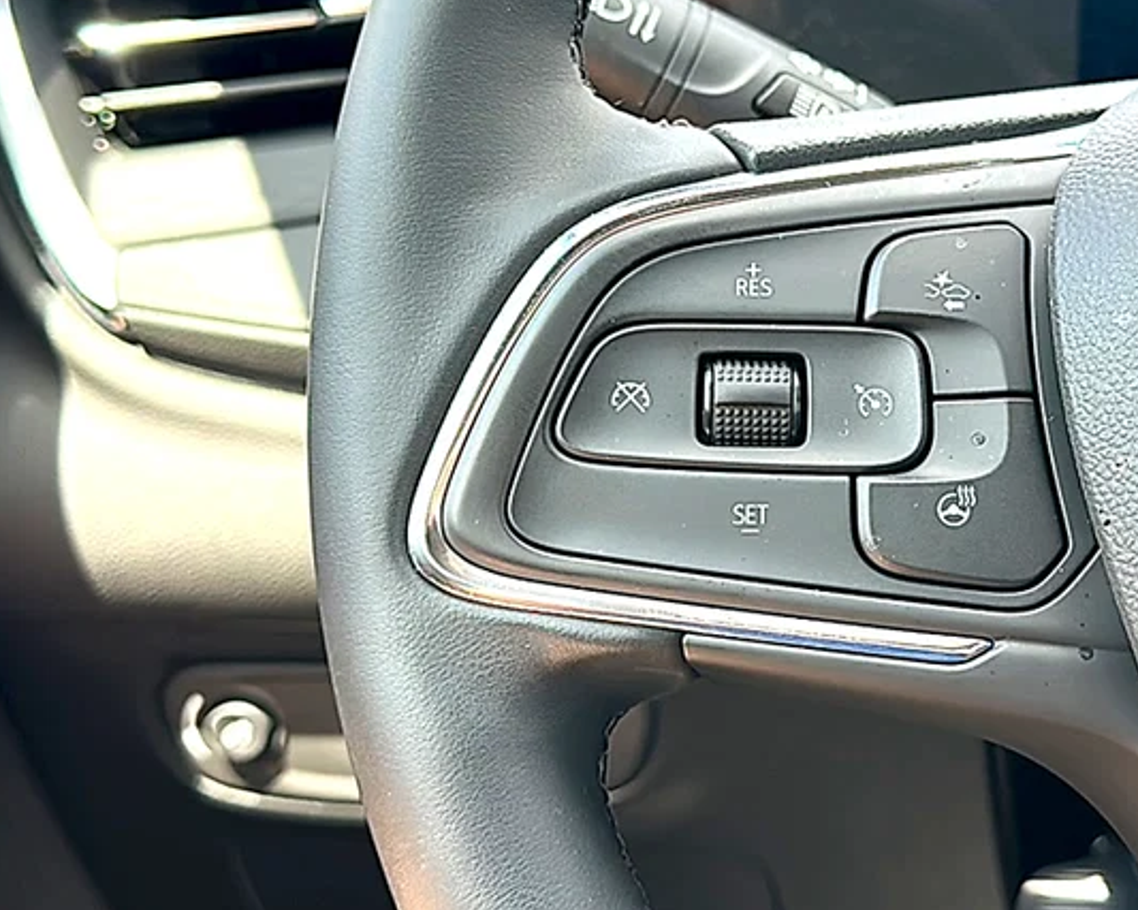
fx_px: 1683
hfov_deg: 37.1
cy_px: 373
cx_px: 722
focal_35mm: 50
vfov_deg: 30.2
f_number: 1.78
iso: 100
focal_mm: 6.86
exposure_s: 1/251
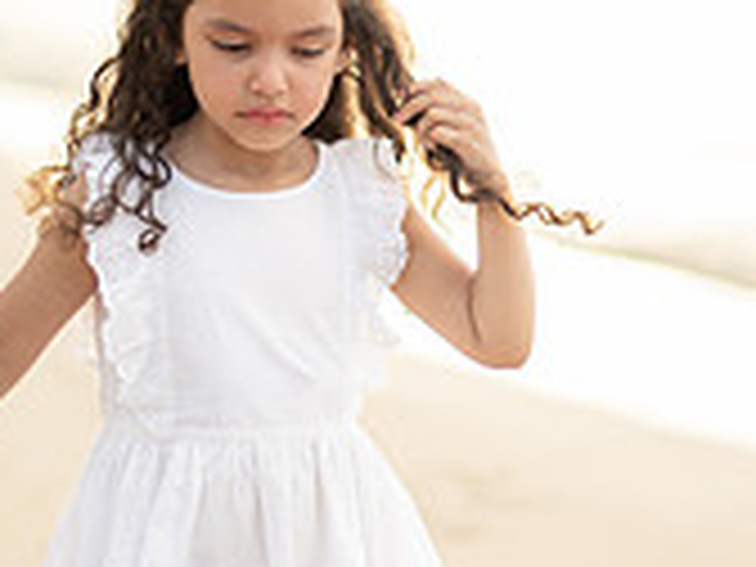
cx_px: 400
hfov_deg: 15.3
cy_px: 310
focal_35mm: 129
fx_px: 2817
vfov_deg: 11.5
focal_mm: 50
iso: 100
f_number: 1.4
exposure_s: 1/1600
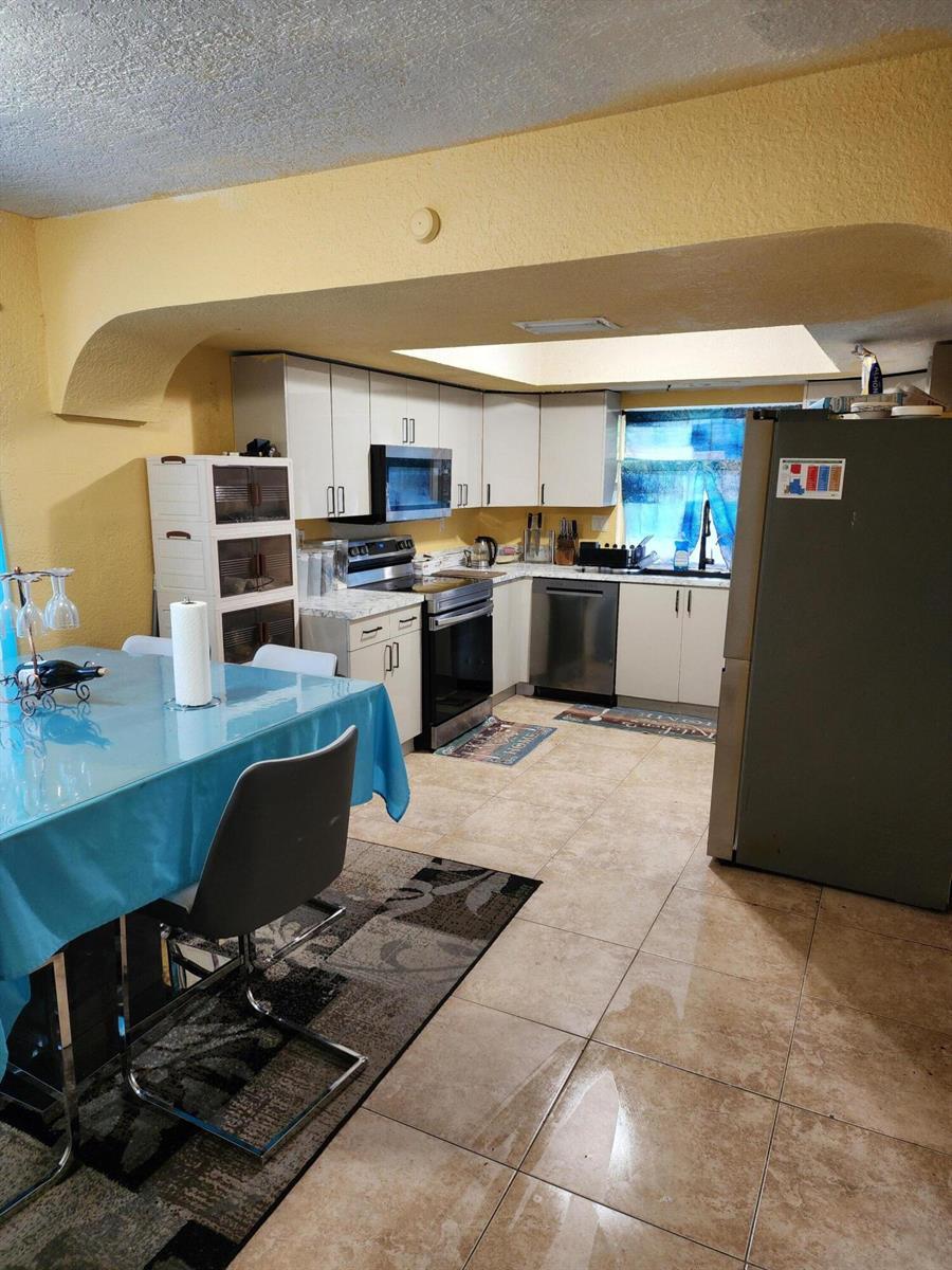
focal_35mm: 23
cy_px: 635
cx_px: 476
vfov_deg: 73.9
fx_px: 843
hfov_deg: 58.9
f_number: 1.8
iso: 320
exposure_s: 1/40
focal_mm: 6.4
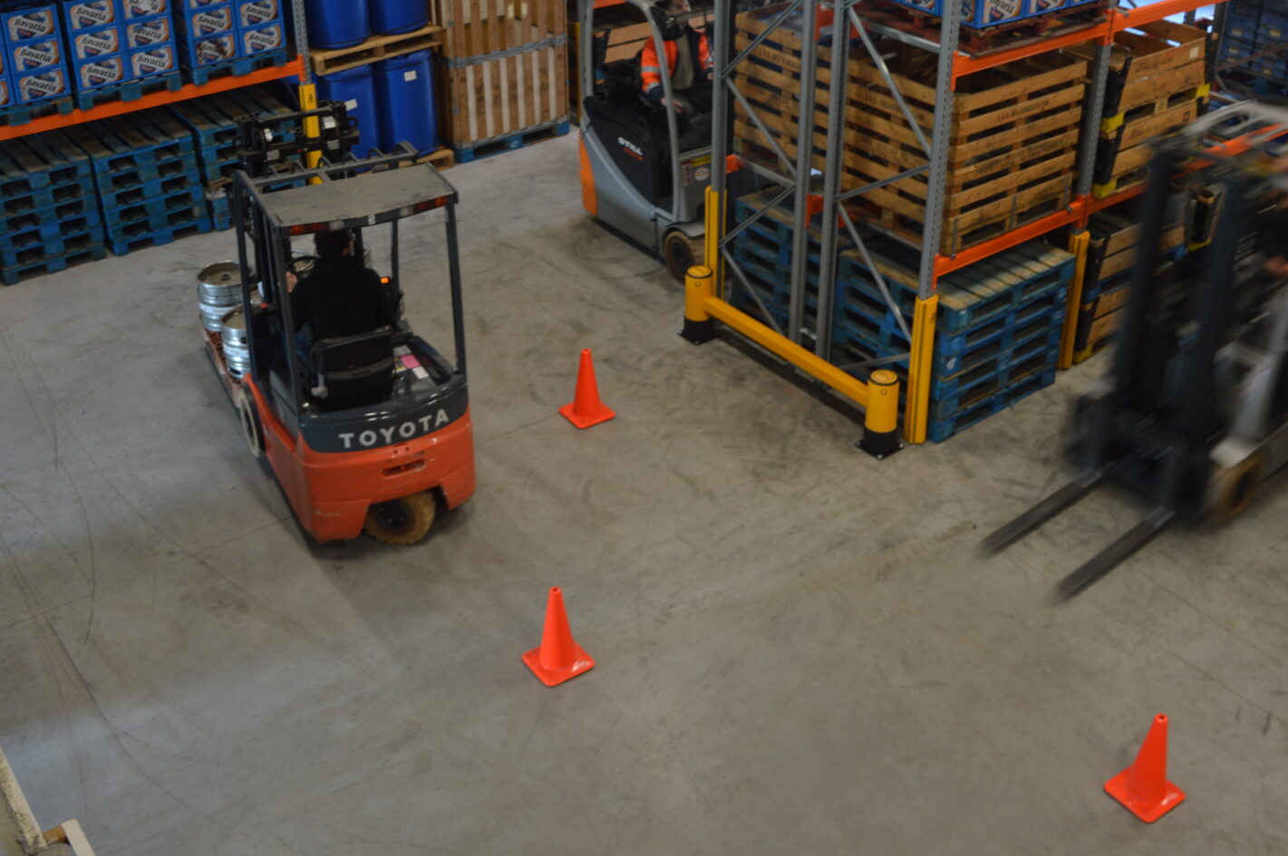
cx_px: 703
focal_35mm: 38
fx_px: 1358
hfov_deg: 50.7
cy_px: 282
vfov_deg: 34.7
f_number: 3.5
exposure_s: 1/8
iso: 100
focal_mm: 18
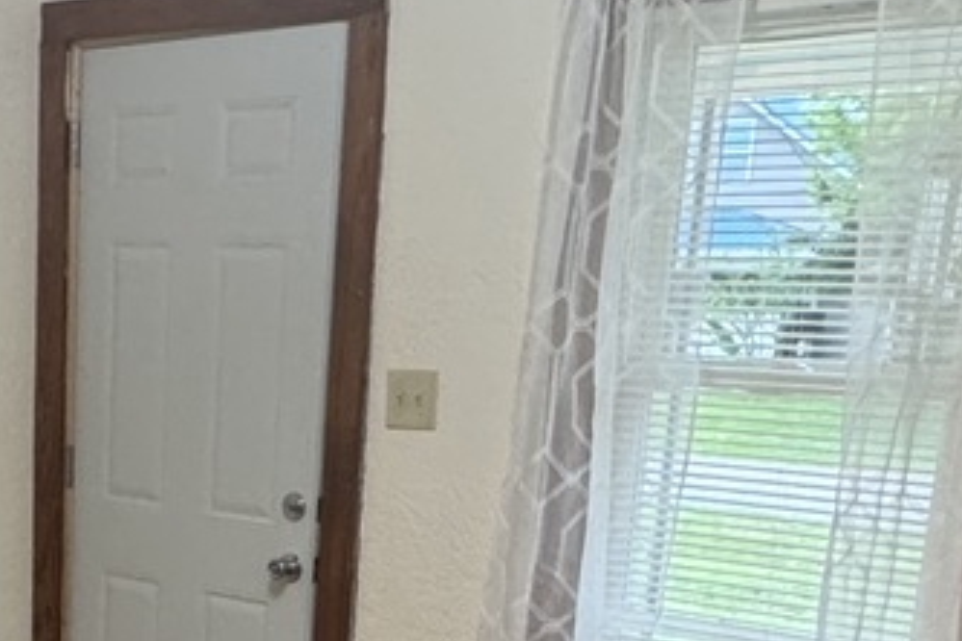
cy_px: 780
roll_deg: +0.5
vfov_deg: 20.2
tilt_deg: -15.4
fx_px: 1683
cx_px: 136
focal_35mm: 63
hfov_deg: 30.8
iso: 400
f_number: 2.2
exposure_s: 1/60
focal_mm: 2.22
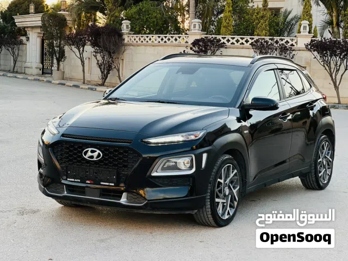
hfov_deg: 25.3
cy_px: 130
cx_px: 174
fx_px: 774
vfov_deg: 19.1
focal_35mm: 77
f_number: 2.8
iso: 64
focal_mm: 9
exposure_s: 1/121
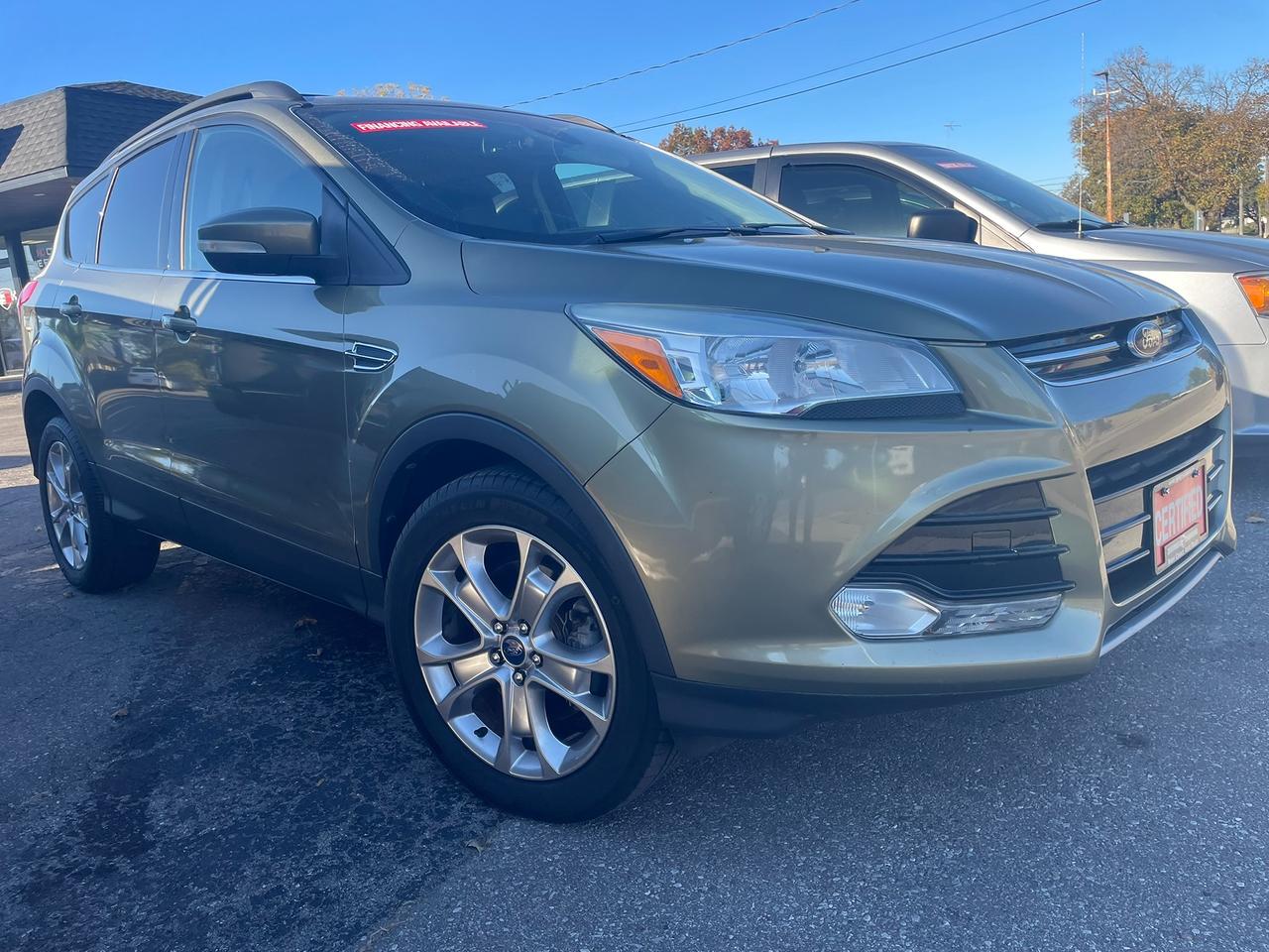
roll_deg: +6.8
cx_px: 634
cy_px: 476
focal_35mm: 26
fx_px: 953
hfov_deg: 67.3
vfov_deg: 53.1
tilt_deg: -10.3
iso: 32
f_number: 1.6
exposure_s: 1/754
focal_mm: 4.2
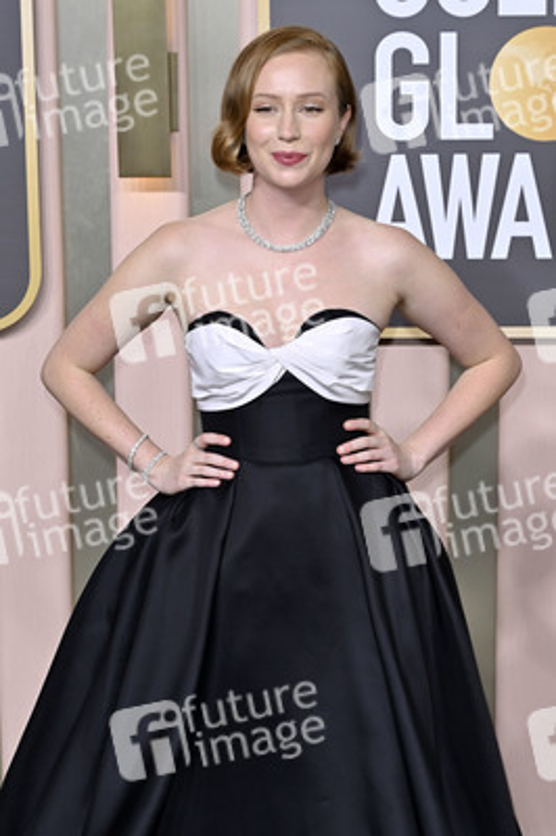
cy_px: 418
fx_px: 1972
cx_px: 278
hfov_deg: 16.0
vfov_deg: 23.9
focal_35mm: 85
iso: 320
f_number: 8
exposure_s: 1/200
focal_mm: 85
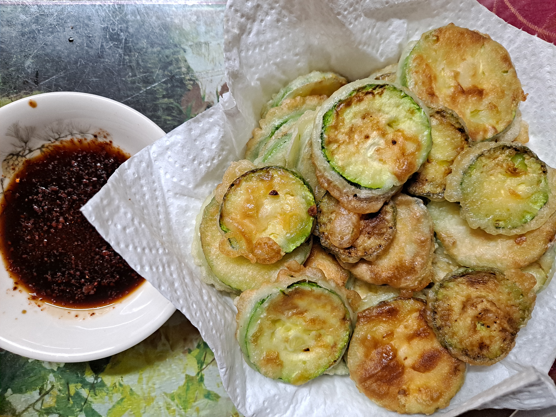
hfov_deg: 69.4
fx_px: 402
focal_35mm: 25
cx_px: 278
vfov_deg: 54.9
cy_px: 208
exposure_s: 1/60
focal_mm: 4.6
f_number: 2
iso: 320
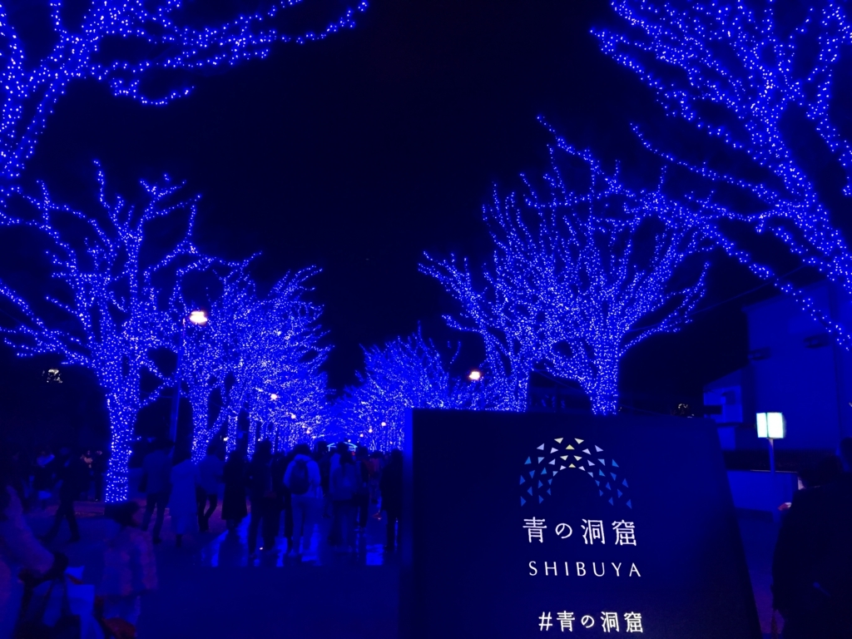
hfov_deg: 61.7
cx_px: 426
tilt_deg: +10.3
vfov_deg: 48.2
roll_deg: -1.8
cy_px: 320
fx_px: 714
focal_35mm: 29
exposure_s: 1/15
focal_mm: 4.15
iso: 200
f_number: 2.2
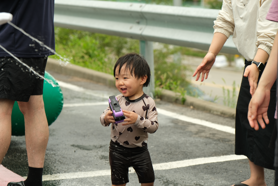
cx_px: 139
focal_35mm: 105
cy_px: 93
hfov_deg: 19.5
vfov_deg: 13.0
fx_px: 811
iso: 250
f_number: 3.5
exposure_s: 1/640
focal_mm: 70
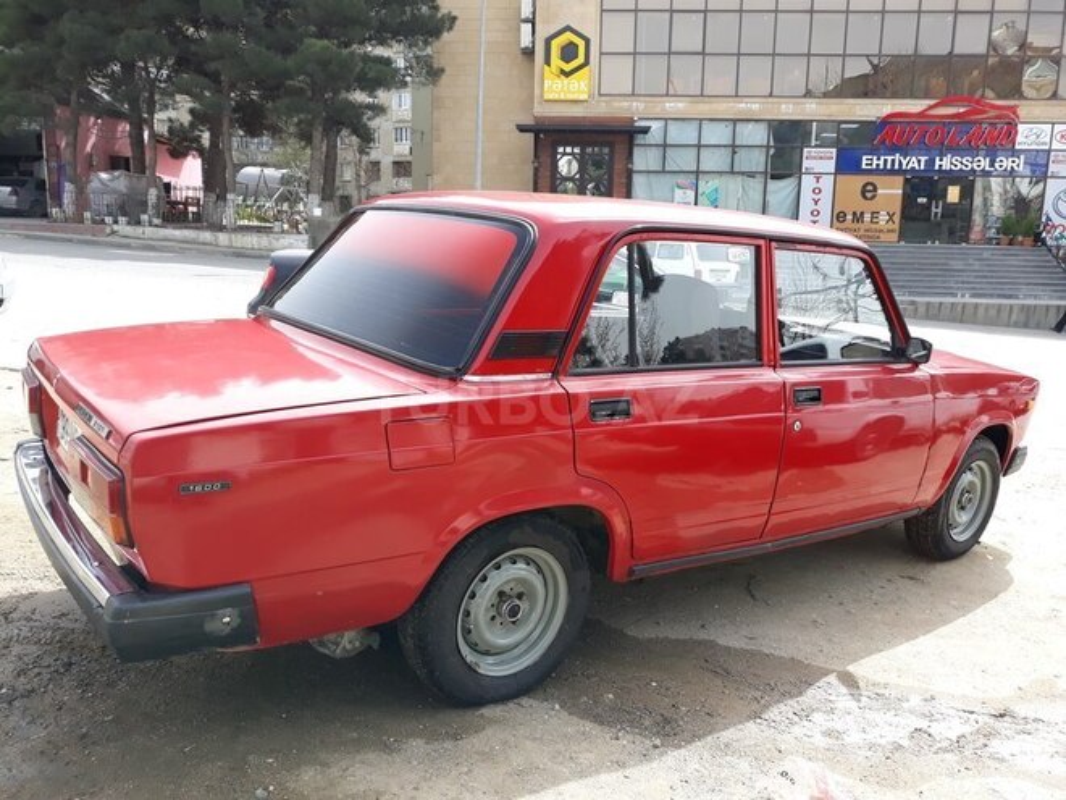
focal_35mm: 27
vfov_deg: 51.4
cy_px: 400
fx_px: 831
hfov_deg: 65.3
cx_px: 533
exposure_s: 1/472
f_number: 1.7
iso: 40
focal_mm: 3.71
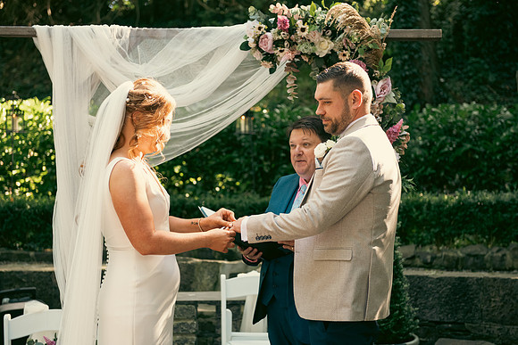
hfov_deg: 32.4
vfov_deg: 21.9
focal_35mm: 62
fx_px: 892
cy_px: 172
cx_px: 259
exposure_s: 1/160
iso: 320
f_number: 3.5
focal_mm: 62
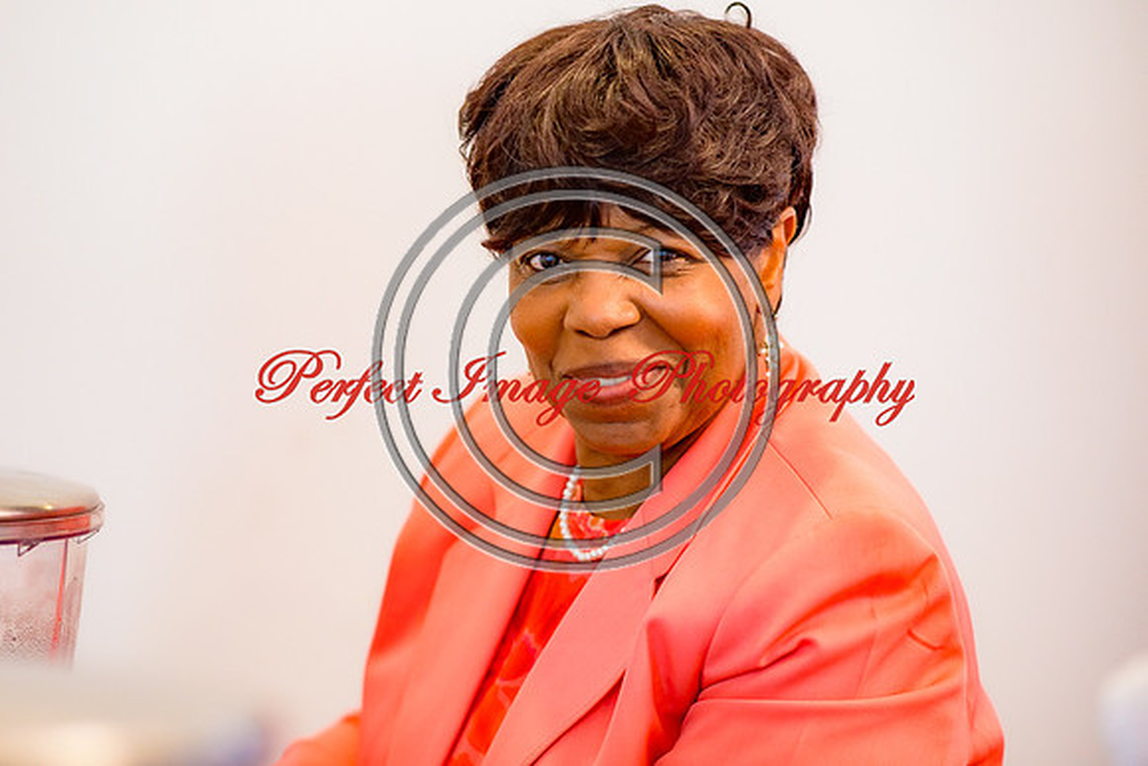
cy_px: 330
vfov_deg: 11.1
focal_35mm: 123
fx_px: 3938
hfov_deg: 16.6
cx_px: 473
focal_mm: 105
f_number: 2.2
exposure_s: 1/125
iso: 1800
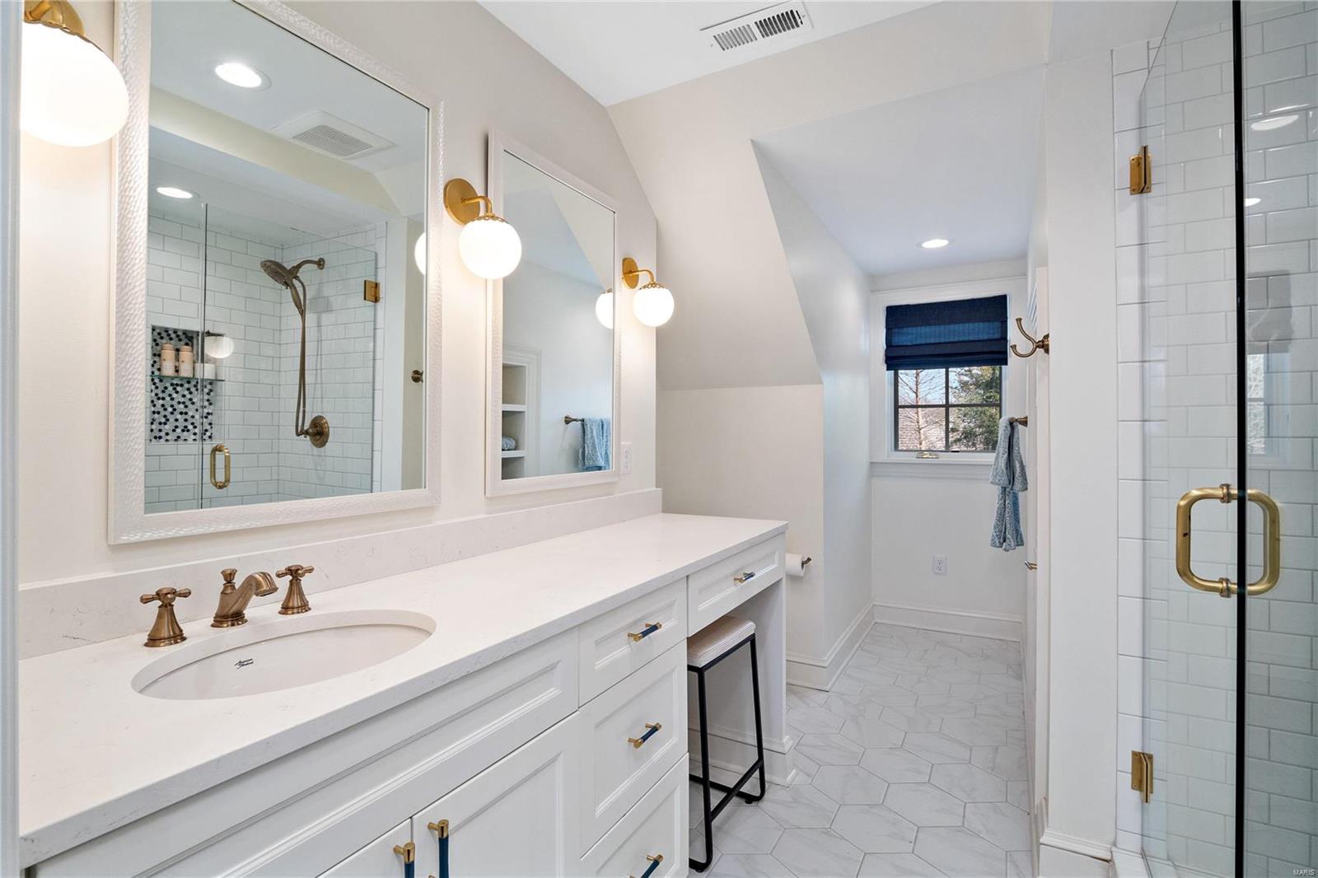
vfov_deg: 73.7
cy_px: 439
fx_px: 586
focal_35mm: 16
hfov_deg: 96.7
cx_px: 659
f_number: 7.1
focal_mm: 8
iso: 400
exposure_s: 1/40
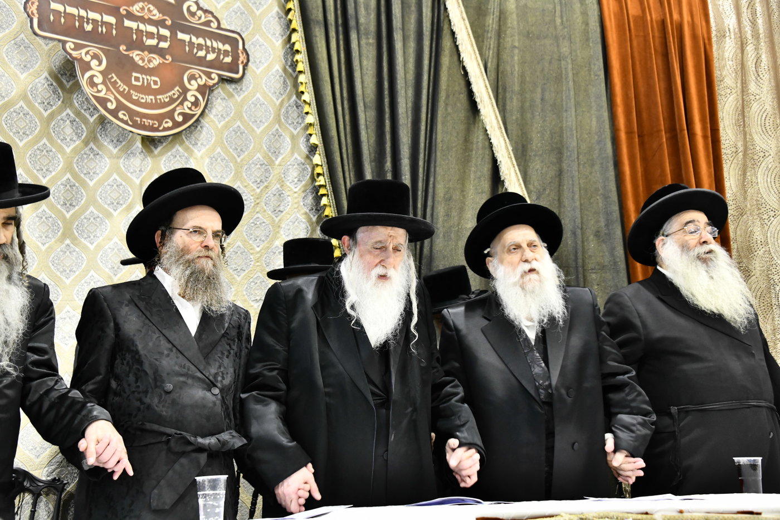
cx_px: 390
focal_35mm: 50
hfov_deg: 39.6
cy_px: 260
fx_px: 1083
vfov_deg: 27.0
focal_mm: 50
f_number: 5.6
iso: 2000
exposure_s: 1/100
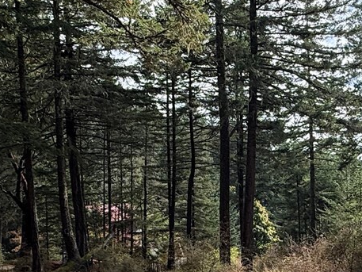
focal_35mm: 49
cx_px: 256
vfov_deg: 29.5
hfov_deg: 38.2
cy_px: 174
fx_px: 513
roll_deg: +2.7
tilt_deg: +1.5
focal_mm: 2.22
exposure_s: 1/527
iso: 64
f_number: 2.2
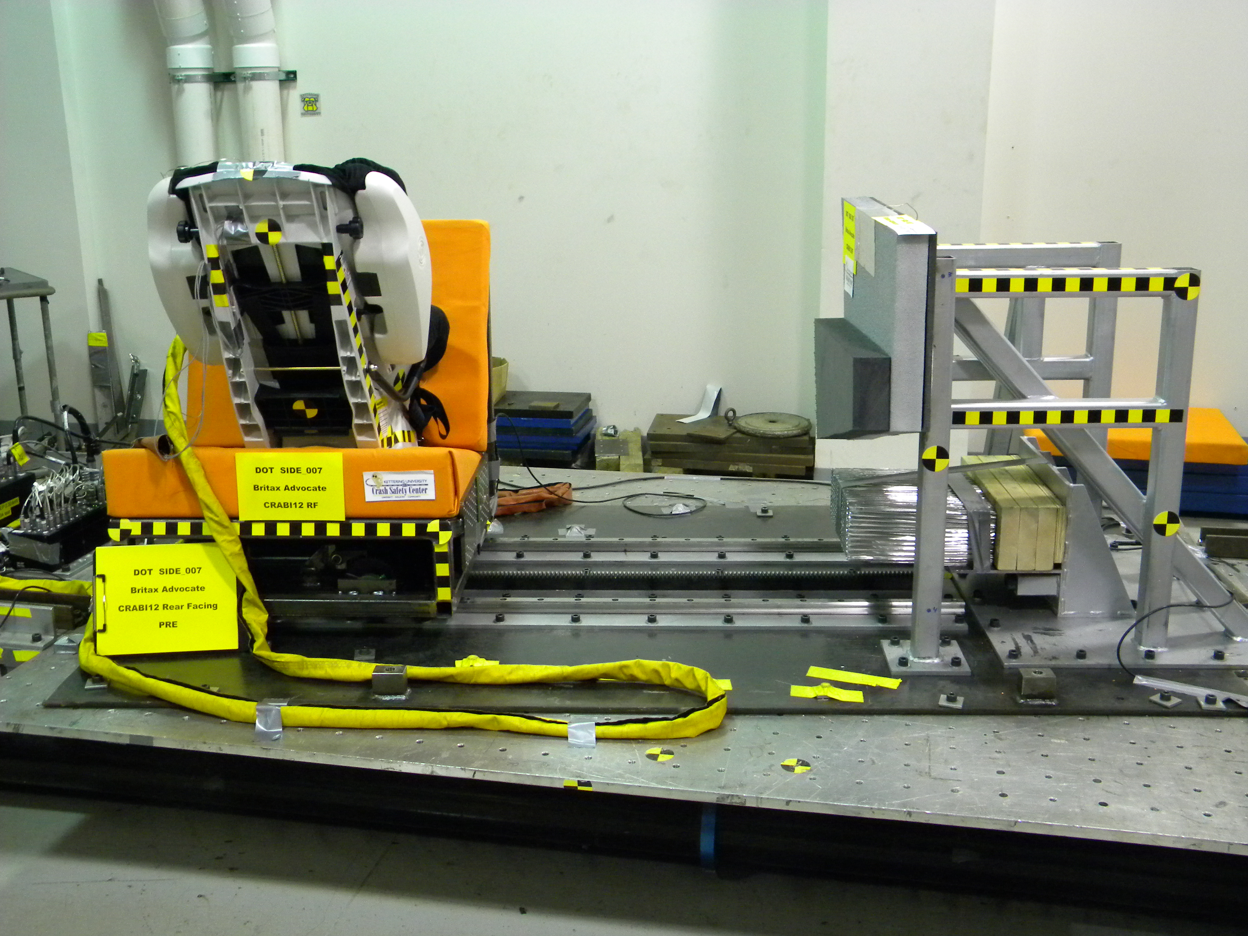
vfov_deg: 39.7
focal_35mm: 36
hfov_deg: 51.4
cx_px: 624
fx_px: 1298
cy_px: 468
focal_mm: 6.4
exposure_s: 1/23.5
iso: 400
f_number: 3.7
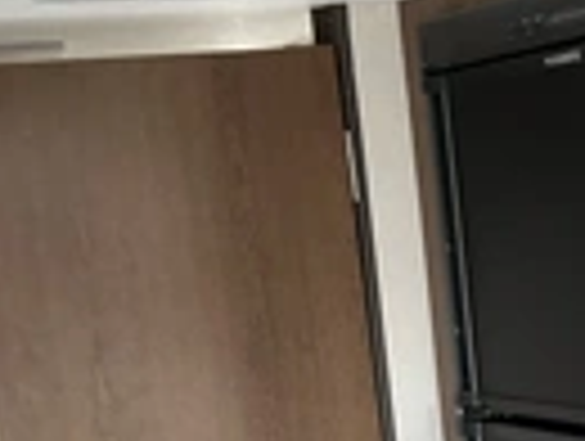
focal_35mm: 86
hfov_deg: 22.4
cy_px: 518
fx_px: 1456
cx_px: 464
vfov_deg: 16.6
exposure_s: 1/60
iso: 125
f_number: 1.8
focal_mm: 3
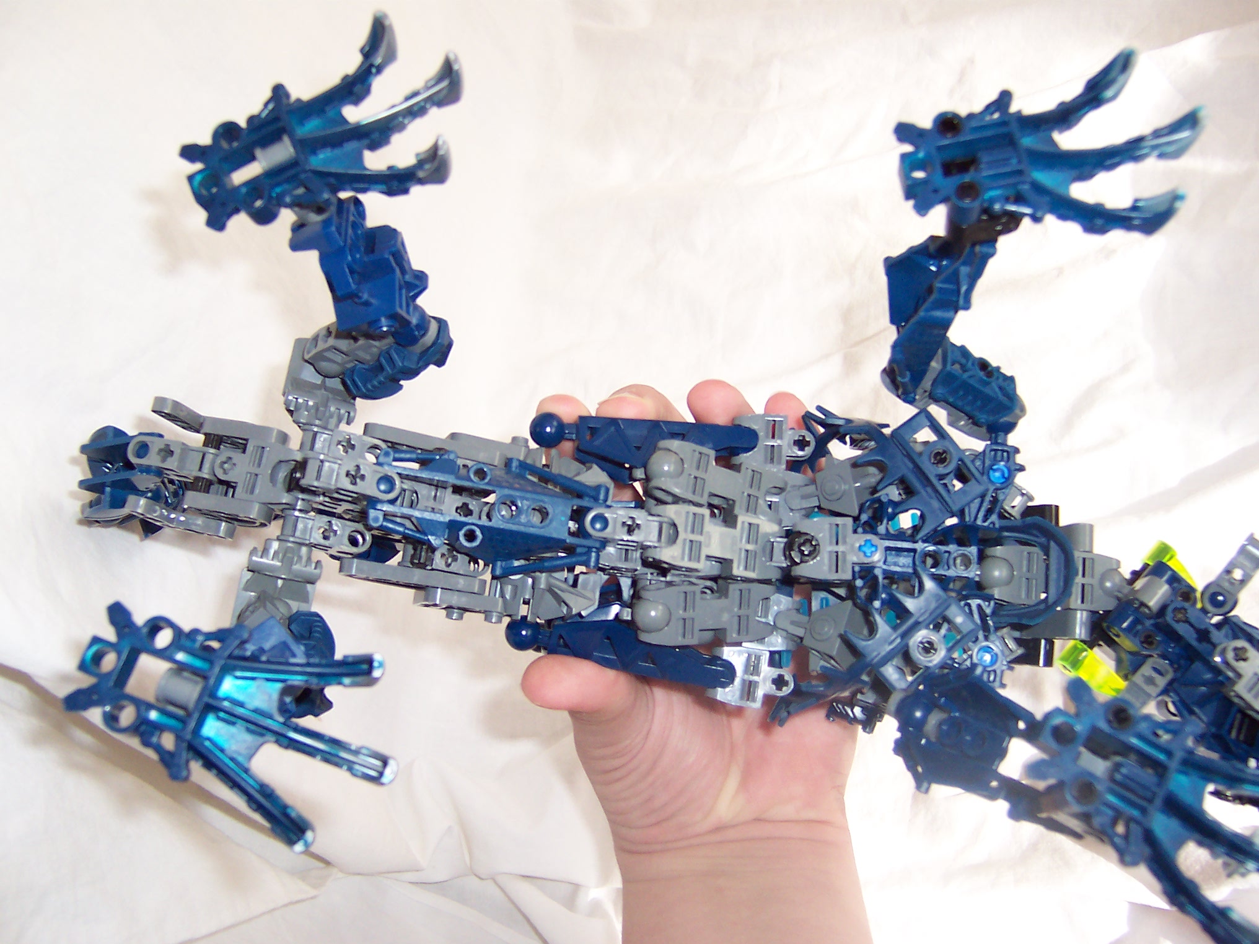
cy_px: 472
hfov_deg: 51.4
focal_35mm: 36
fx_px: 1309
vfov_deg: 39.7
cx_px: 630
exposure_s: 1/60
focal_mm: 5.6
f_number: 2.8
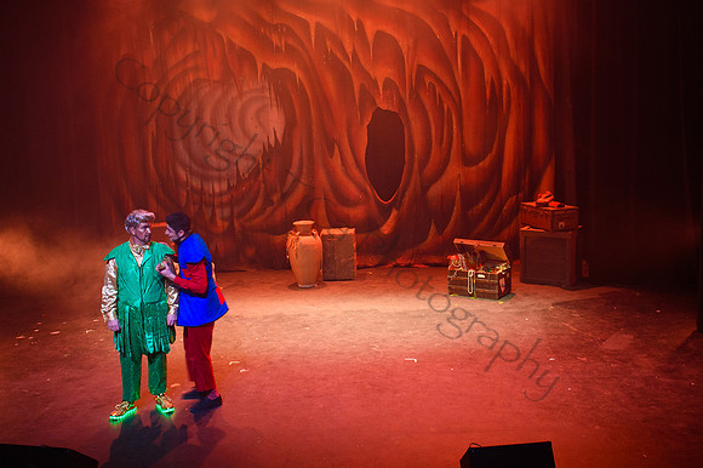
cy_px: 216
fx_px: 778
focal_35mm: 40
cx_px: 384
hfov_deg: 48.6
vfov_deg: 33.5
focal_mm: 27
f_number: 5.6
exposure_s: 1/25
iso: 1250
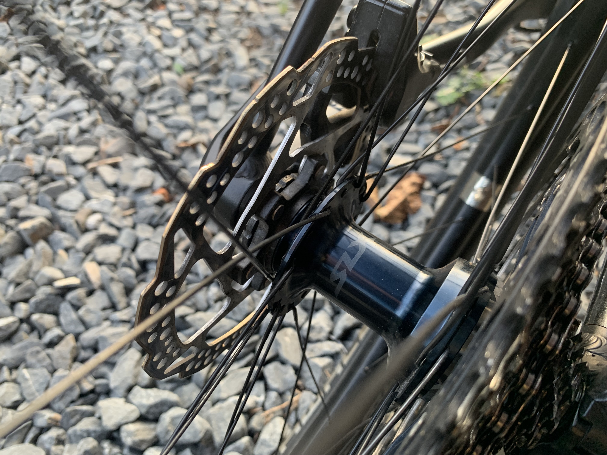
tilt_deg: -54.4
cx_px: 304
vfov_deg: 53.1
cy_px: 228
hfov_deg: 67.3
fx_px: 456
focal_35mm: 26
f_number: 1.8
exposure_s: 1/60
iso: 100
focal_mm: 4.25
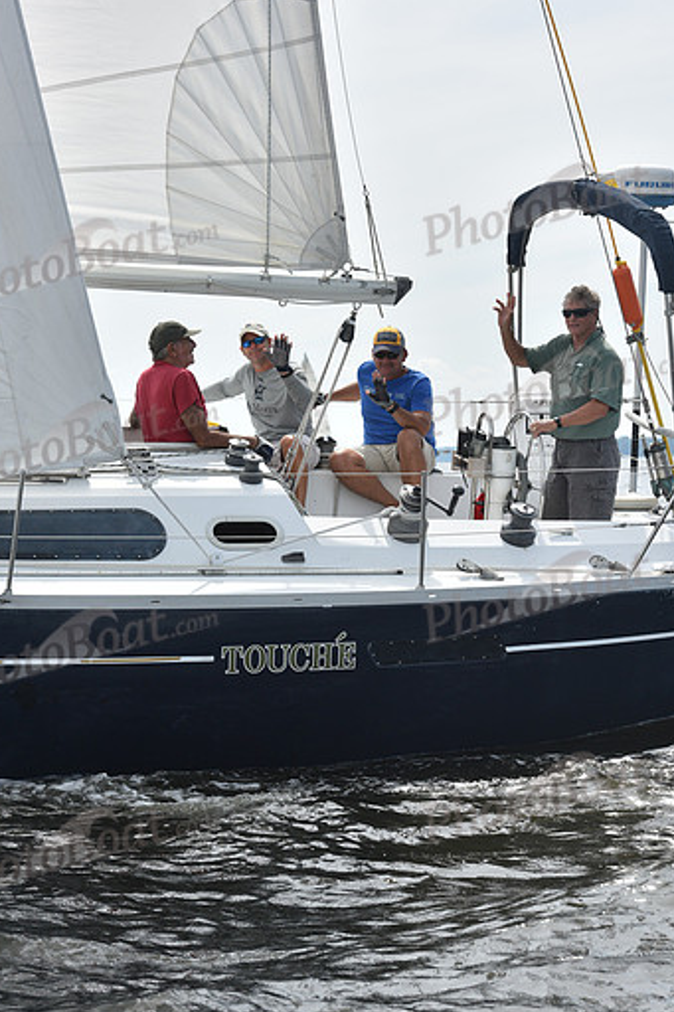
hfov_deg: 13.4
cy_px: 518
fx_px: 2866
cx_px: 321
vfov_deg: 20.0
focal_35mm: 102
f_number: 7.1
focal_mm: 90
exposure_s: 1/1250
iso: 320
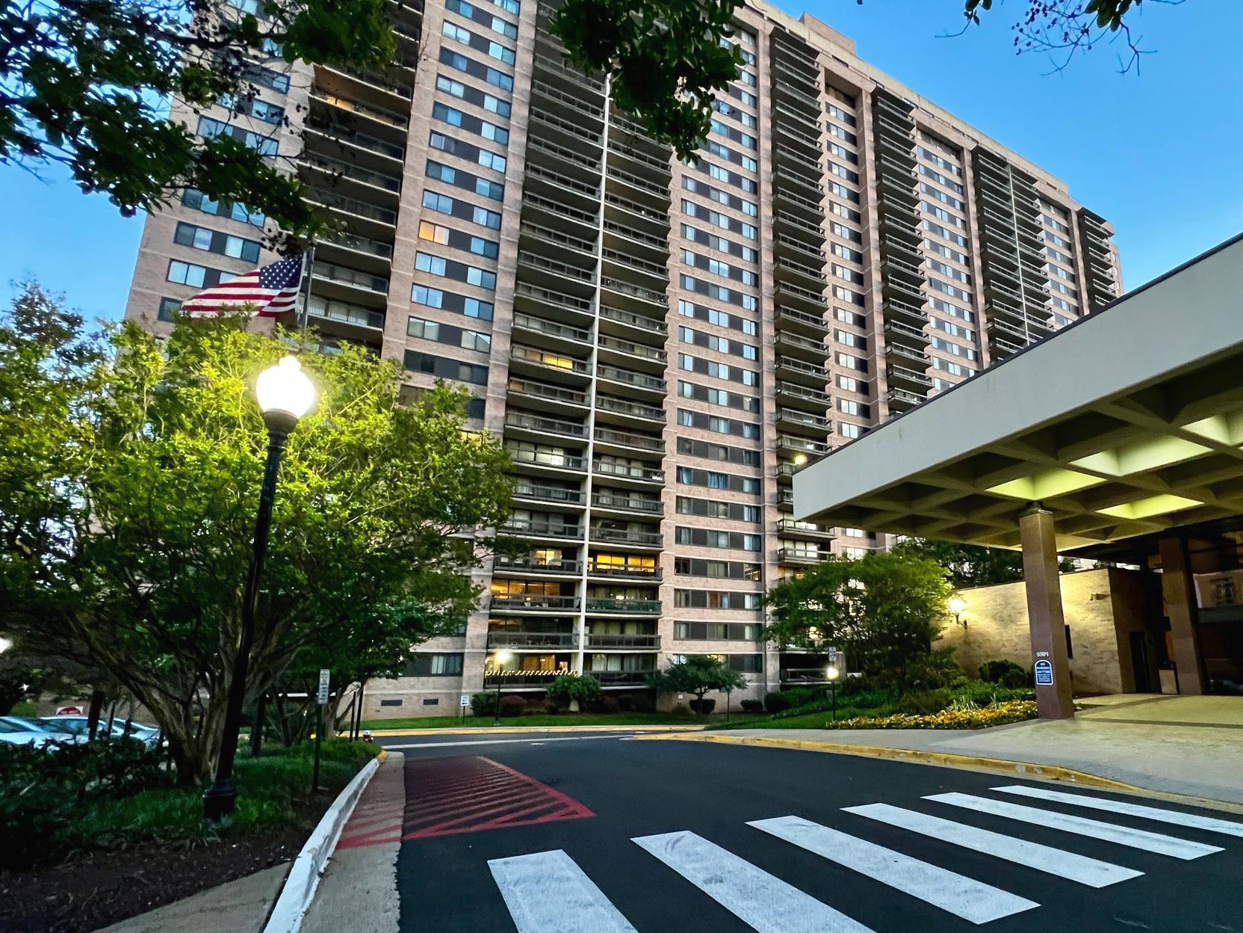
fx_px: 575
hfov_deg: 92.9
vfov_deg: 77.5
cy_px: 546
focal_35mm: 16
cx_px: 762
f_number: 1.8
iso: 640
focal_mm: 1.57
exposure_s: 1/60
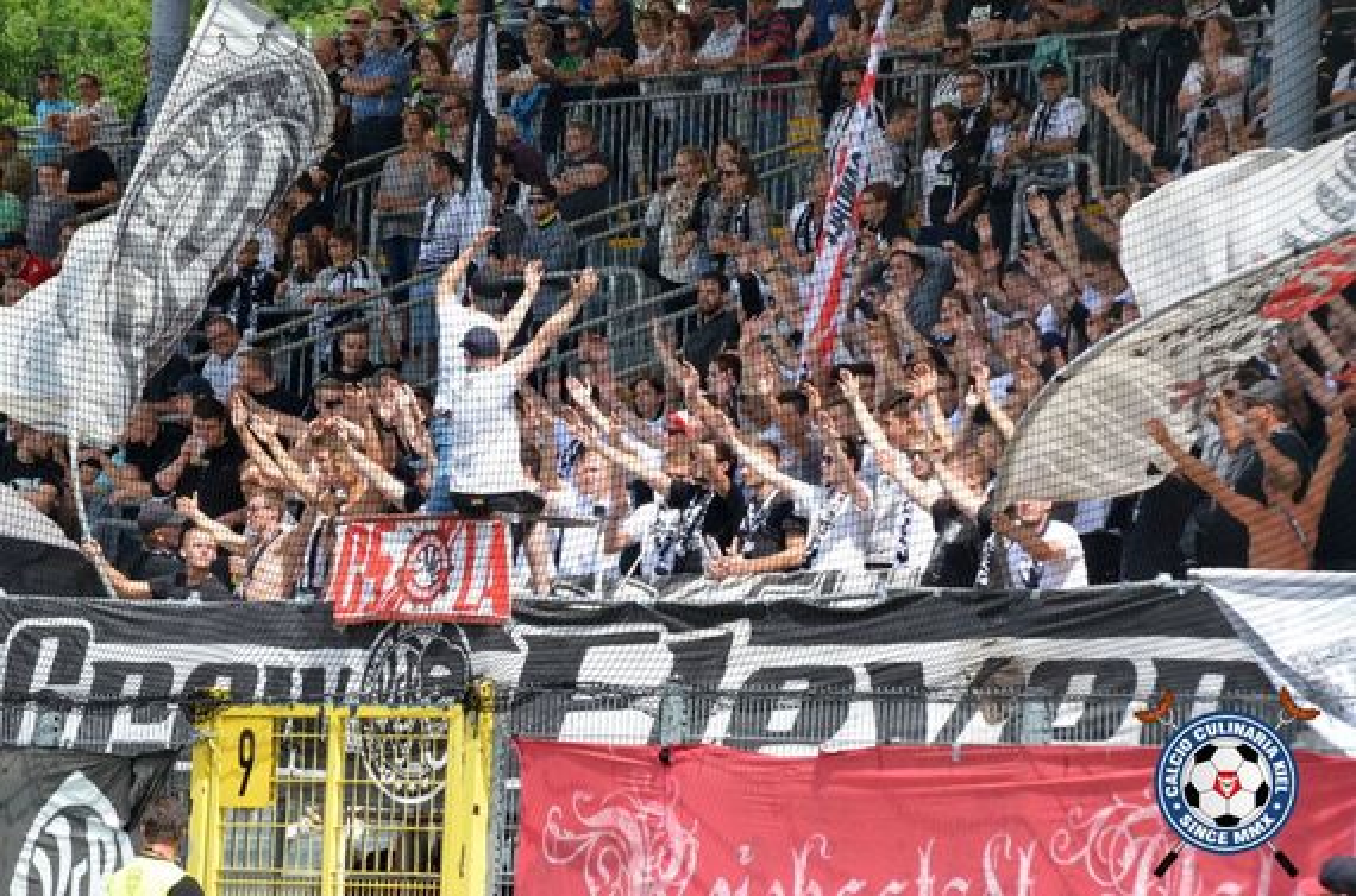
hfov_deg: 8.1
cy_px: 448
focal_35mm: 255
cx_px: 678
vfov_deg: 5.4
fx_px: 9581
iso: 2000
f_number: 10
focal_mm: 170
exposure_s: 1/2500
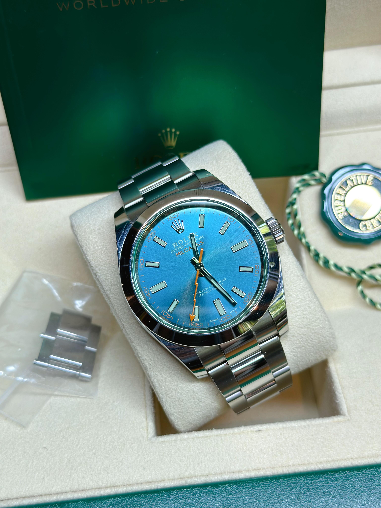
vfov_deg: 39.7
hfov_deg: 30.3
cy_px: 254
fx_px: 704
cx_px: 190
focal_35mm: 48
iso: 50
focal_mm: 6.86
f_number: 1.78
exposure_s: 1/166
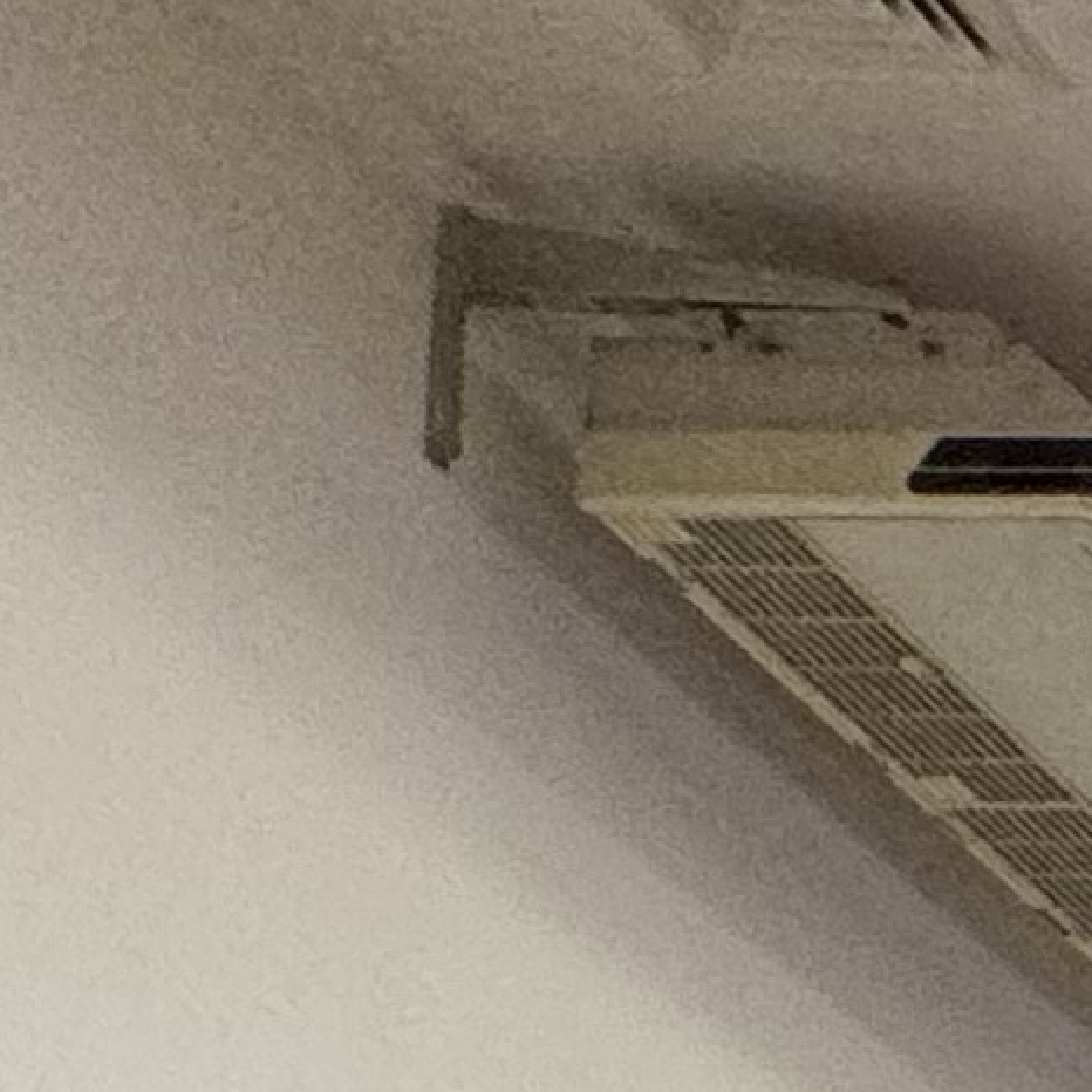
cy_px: 2920
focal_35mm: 107
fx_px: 3819
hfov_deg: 9.6
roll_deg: +0.6
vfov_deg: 11.8
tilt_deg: +2.7
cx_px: 3763
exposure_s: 1/120
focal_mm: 2.22
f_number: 2.2
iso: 160
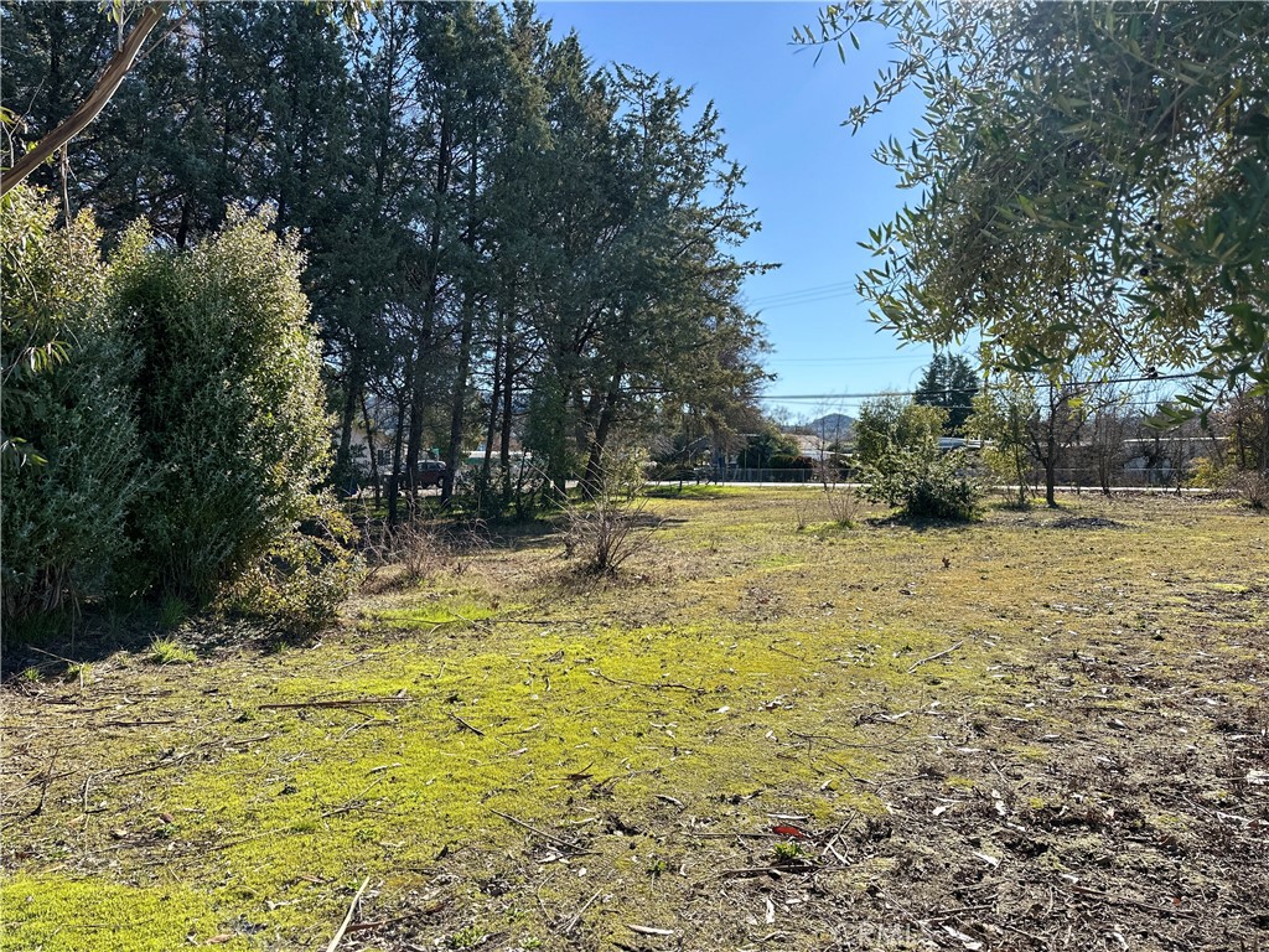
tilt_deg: -0.7
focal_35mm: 24
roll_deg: +0.0
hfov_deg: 71.6
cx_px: 634
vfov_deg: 56.8
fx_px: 880
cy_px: 476
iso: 80
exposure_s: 1/2252
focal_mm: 6.86
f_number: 1.78
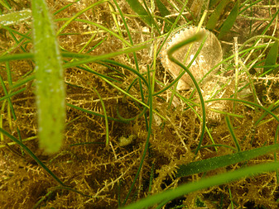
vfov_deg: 33.3
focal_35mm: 43
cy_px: 67
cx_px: 200
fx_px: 347
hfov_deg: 42.8
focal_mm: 4.5
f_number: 2.8
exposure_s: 1/100
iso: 100
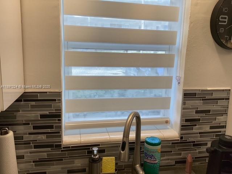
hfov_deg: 58.4
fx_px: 208
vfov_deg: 45.4
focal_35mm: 31
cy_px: 87
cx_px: 116
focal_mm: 3.3
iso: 50
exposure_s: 1/120
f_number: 2.4
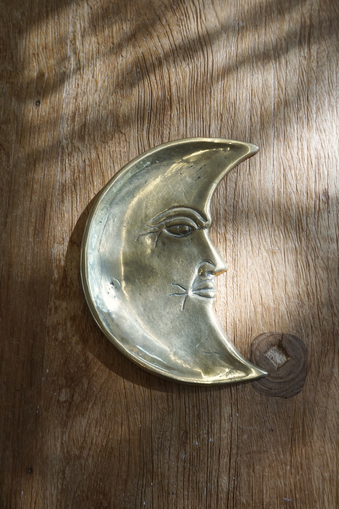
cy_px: 254
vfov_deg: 59.5
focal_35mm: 32
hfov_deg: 41.7
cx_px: 170
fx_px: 445
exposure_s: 1/60
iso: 500
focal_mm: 21
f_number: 11
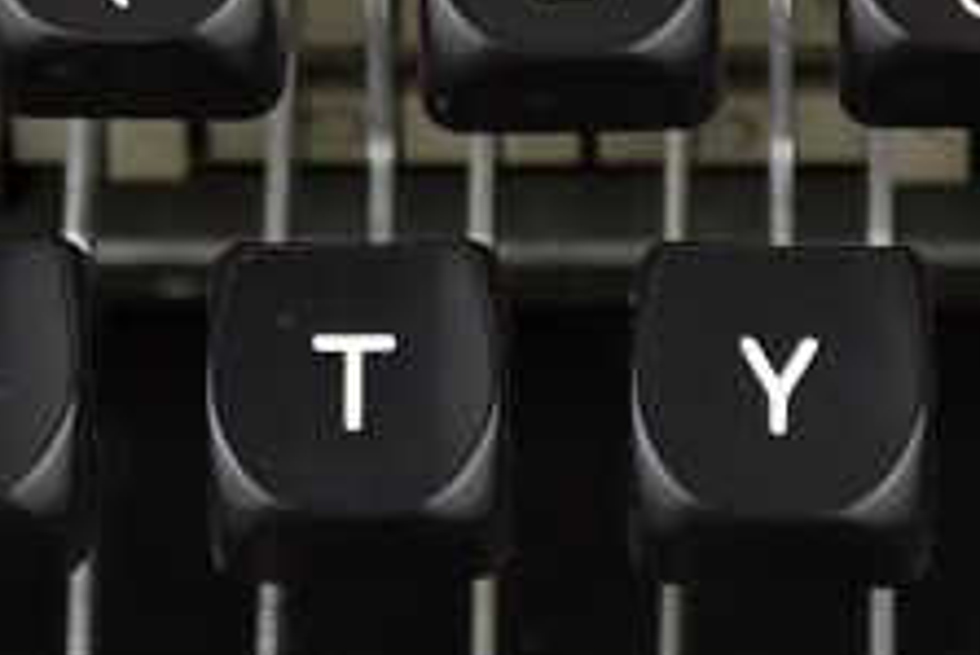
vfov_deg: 4.0
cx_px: 229
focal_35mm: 341
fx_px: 9290
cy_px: -213
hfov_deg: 6.0
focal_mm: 55
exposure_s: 1/125
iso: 400
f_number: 5.6
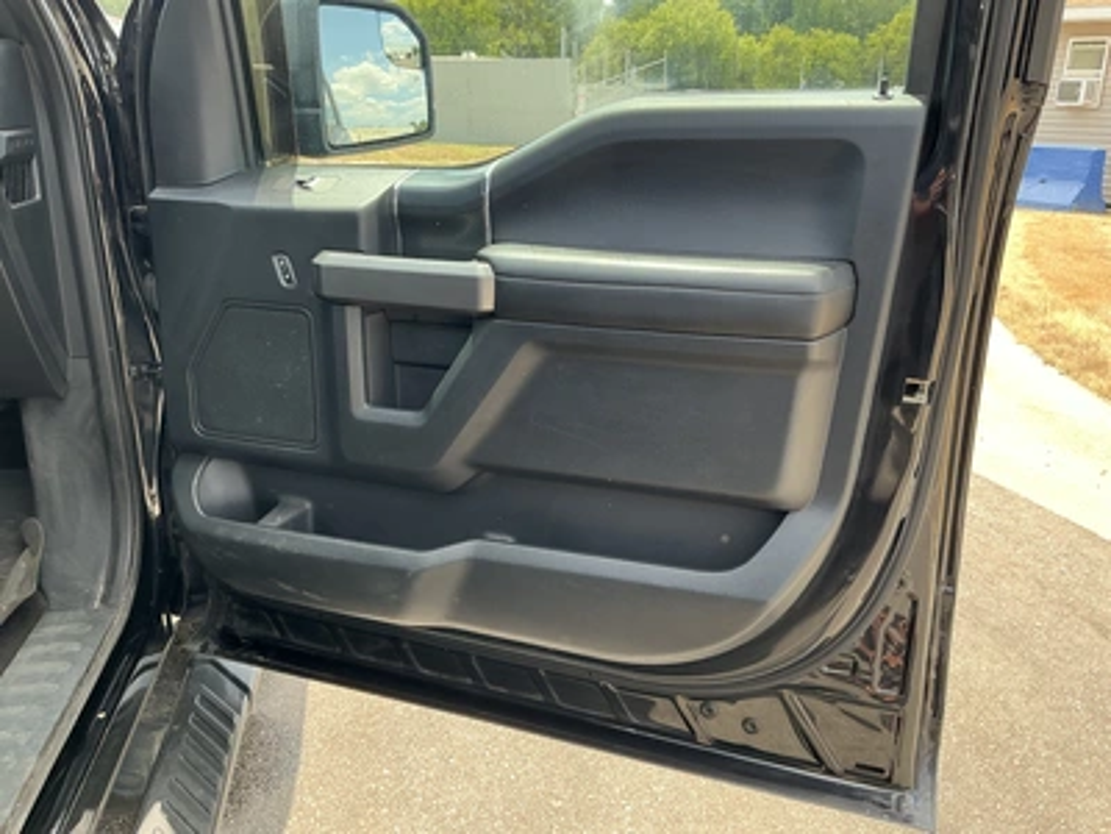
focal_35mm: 28
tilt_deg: -16.8
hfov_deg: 63.4
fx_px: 899
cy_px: 417
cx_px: 556
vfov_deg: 49.7
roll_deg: -2.0
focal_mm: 3
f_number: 1.8
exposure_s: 1/181
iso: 25
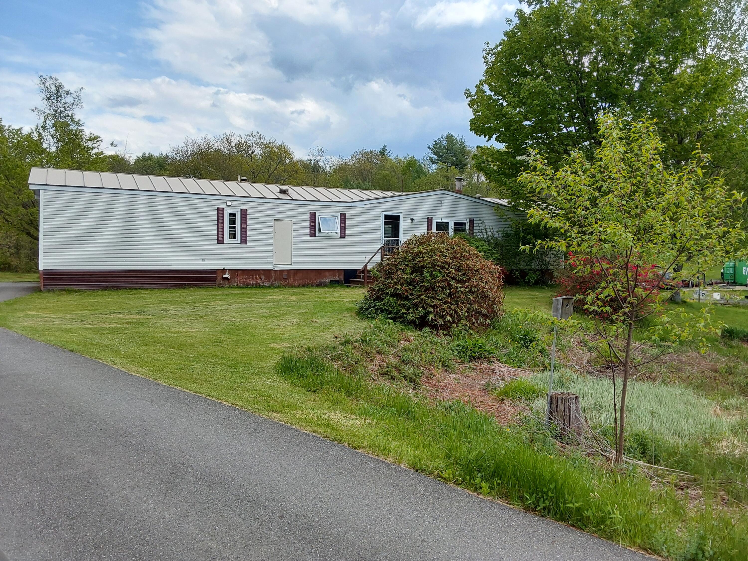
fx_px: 605
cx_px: 374
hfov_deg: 63.4
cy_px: 280
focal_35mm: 28
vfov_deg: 49.7
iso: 50
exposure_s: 1/1306
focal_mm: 2.91
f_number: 1.9
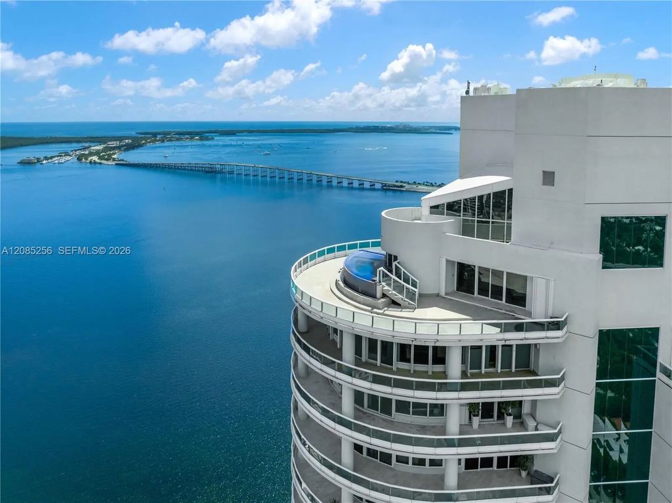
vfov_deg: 56.8
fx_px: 466
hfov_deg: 71.6
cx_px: 336
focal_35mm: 24
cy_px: 252
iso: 110
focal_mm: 12.29
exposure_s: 1/640
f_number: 2.8
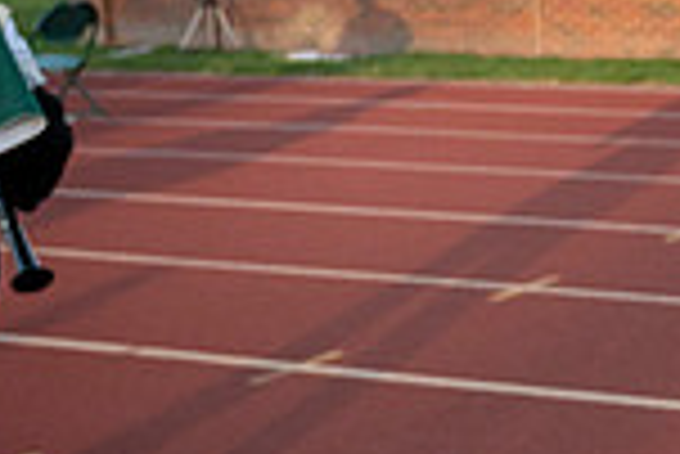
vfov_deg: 14.8
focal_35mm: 92
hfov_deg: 17.8
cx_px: 1216
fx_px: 1739
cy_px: 58
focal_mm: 24
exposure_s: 1/3200
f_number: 4
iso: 2000
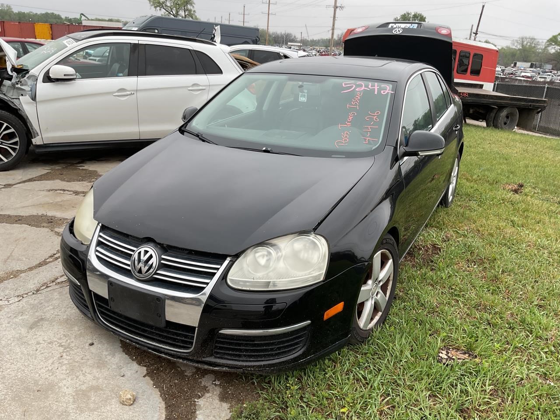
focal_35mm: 29
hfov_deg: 61.7
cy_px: 210
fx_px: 469
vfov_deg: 48.2
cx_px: 280
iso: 25
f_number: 1.8
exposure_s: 1/120
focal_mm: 3
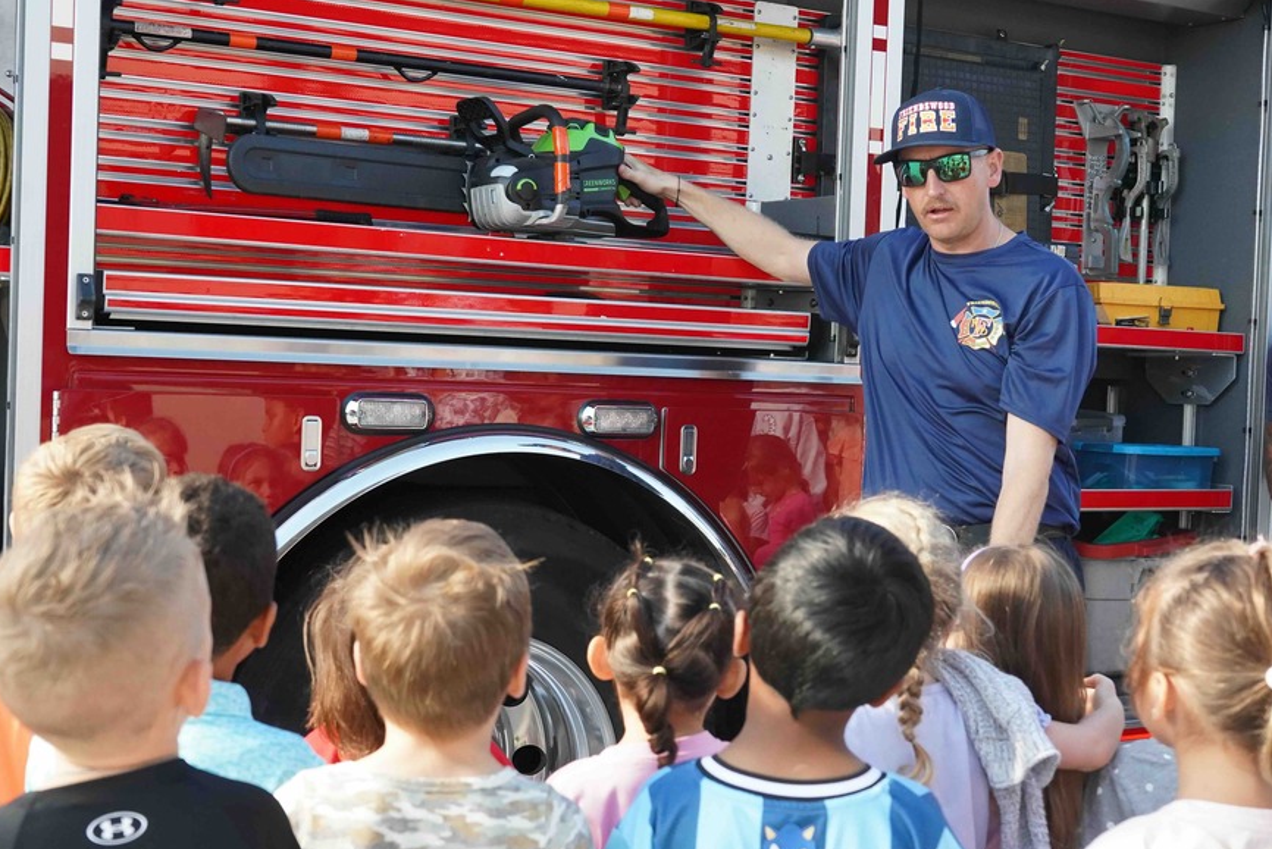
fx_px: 1838
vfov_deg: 26.0
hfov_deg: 38.2
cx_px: 599
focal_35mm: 52
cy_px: 444
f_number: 6.3
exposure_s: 1/1600
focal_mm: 44
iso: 4000
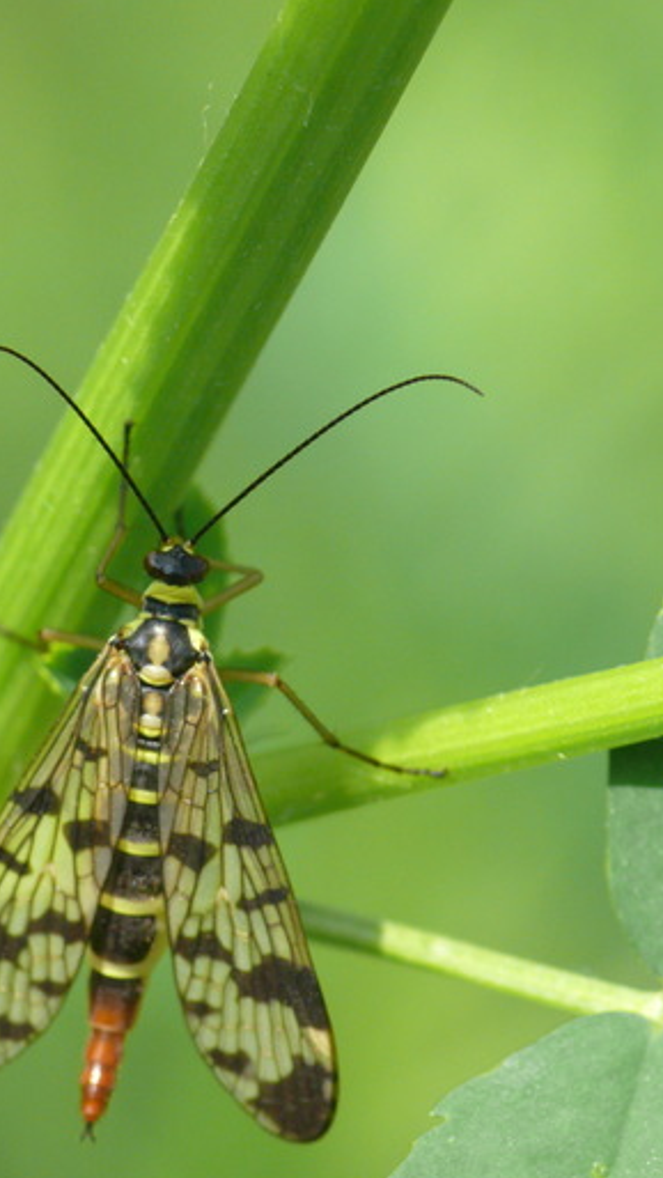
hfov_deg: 5.4
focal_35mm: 227
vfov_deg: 9.5
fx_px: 7086
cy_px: 661
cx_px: 206
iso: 200
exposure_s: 1/400
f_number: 5.6
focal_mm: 35.3
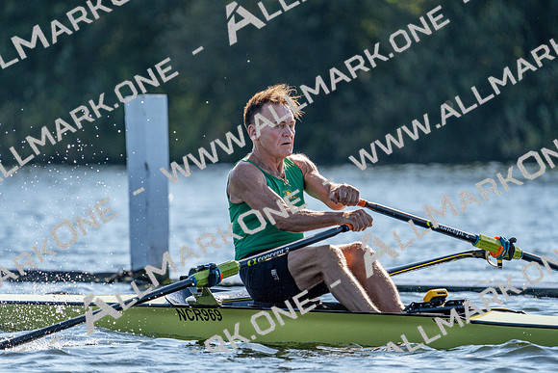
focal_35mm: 467
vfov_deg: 2.9
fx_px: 7240
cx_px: 279
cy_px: 186
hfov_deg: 4.4
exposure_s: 1/1600
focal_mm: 467
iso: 400
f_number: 6.3
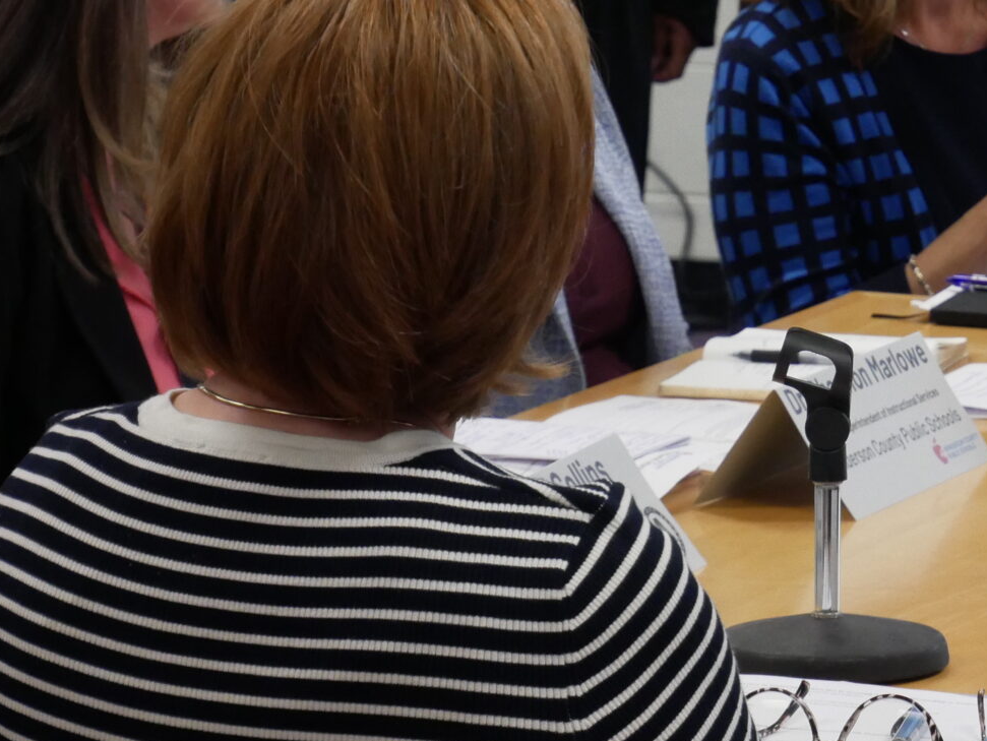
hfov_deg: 7.8
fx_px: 7216
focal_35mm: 253
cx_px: 1017
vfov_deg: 5.9
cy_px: -7
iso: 2000
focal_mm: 60
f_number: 5.6
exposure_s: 1/125
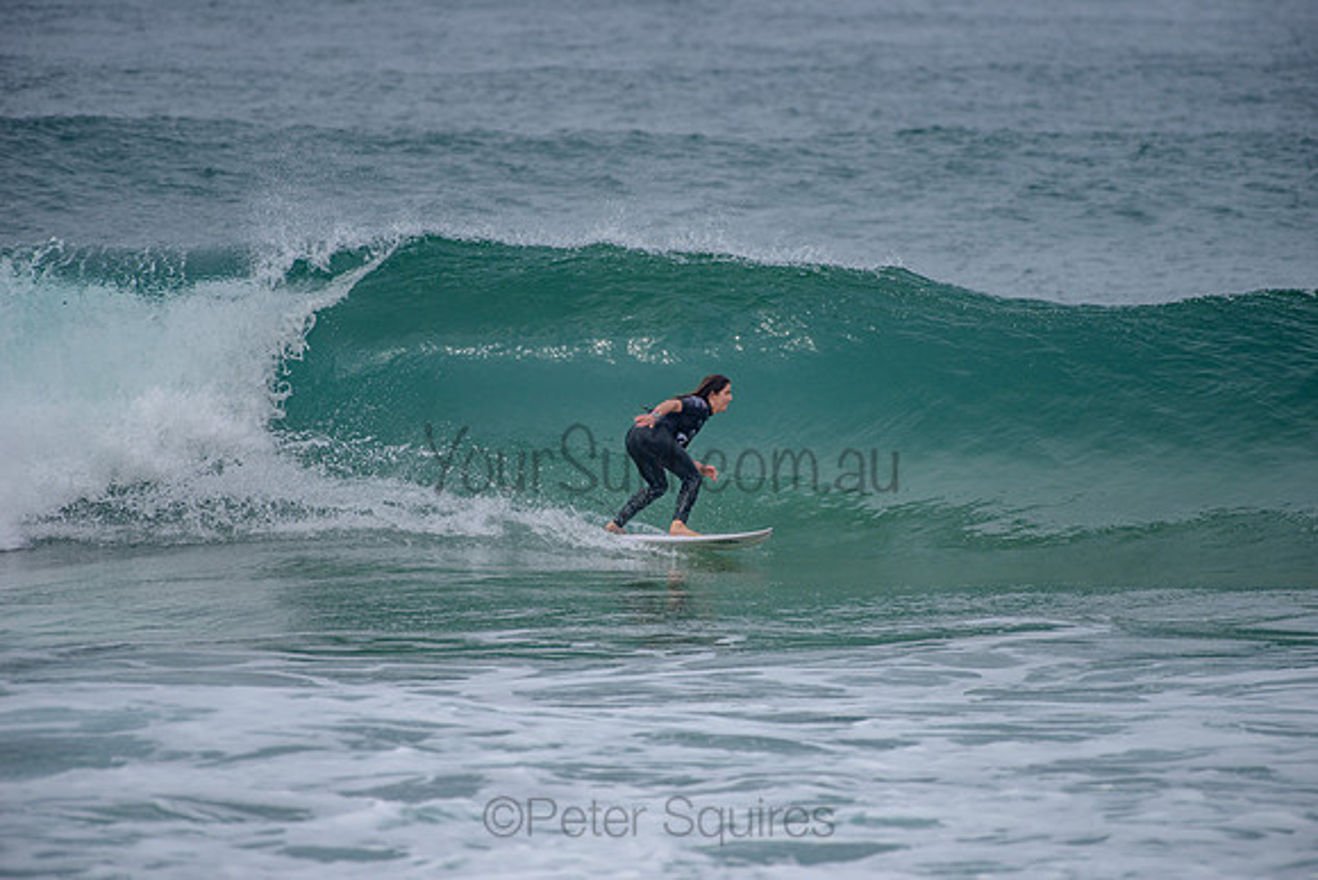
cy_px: 440
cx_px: 659
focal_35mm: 500
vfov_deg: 2.8
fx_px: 18309
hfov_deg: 4.1
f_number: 5.6
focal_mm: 500
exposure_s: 1/2000
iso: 220
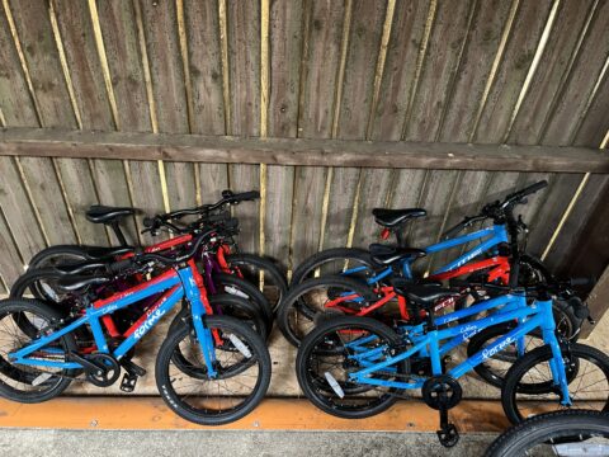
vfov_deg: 53.1
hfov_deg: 67.3
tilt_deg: -40.5
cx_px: 304
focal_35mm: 26
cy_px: 228
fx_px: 457
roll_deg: -6.0
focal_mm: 5.1
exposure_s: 1/38
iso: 640
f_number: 1.6
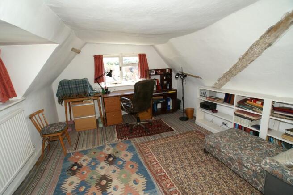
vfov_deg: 71.9
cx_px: 146
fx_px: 134
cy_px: 98
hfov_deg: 95.0
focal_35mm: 16
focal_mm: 11
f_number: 4.5
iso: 200
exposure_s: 1/125
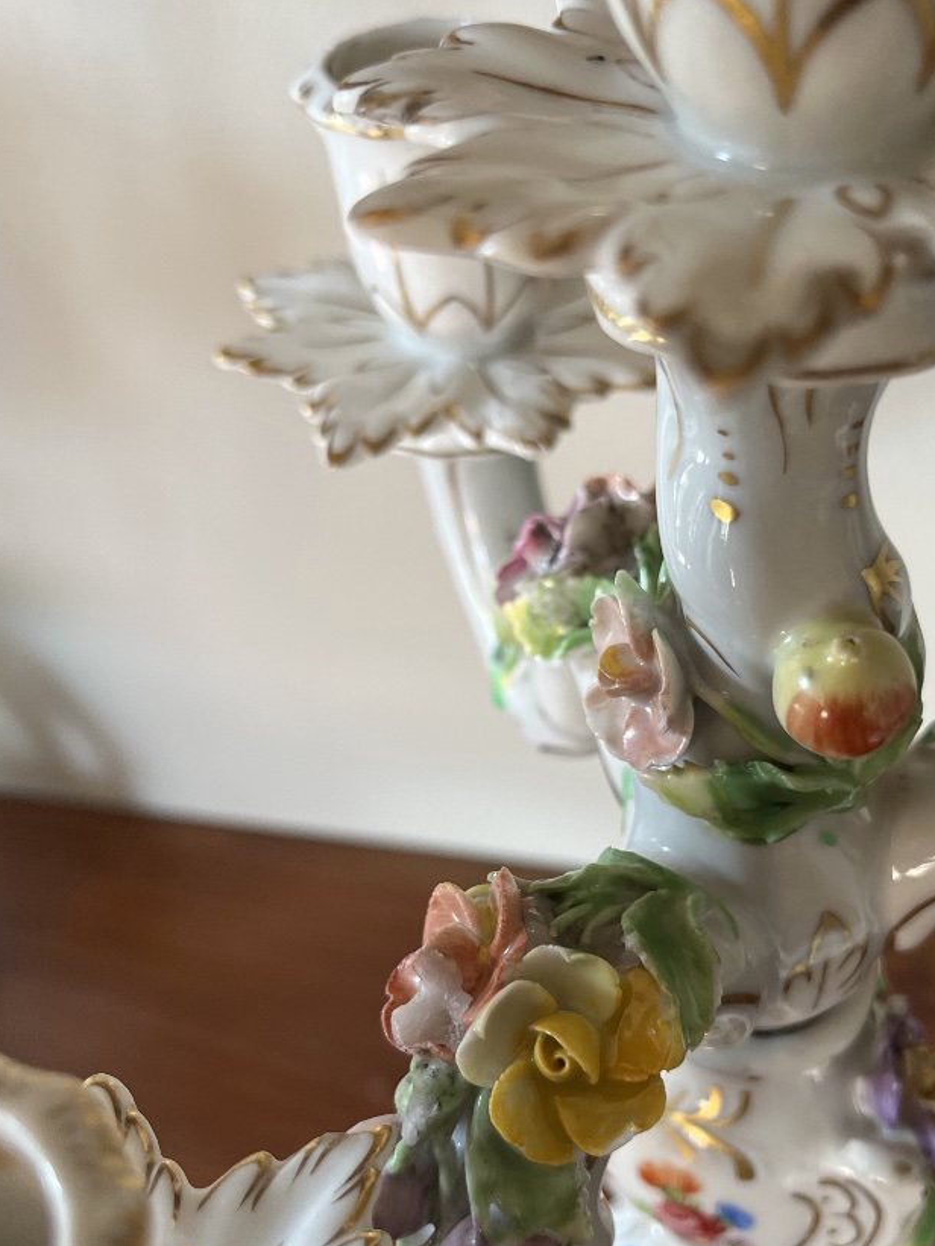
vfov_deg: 49.0
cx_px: 625
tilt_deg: -45.2
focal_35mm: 38
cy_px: 642
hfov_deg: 37.3
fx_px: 1368
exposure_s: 1/101
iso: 125
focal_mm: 5.1
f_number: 1.6
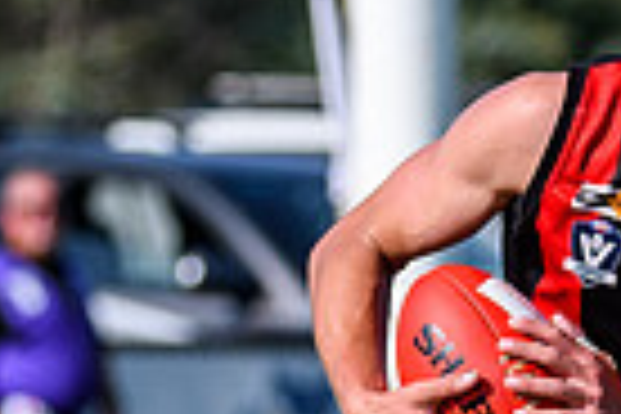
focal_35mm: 1220
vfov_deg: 1.1
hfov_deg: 1.7
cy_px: 694
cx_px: 754
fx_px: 21043
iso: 140
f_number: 2.8
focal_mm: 120
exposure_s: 1/3200
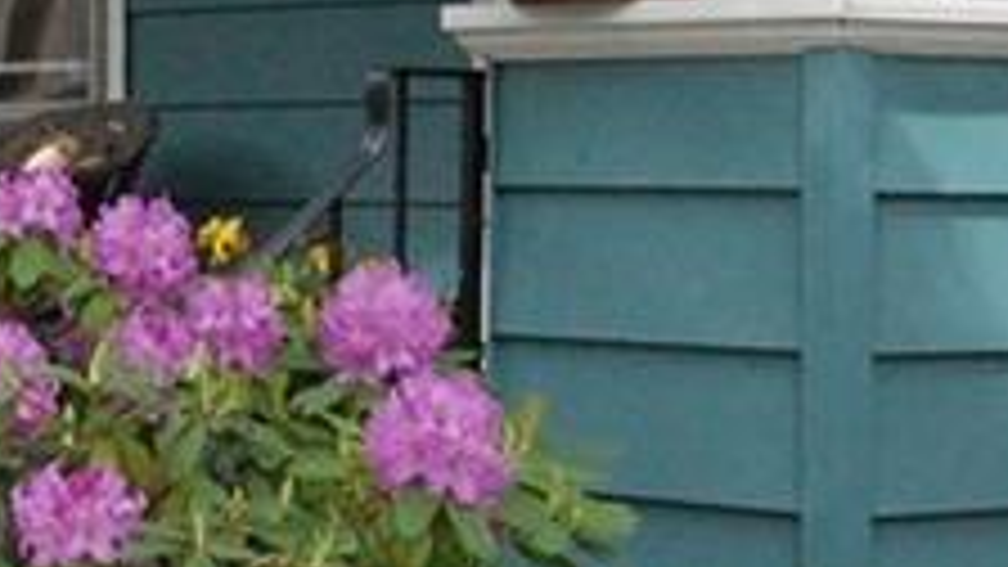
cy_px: 72
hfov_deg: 13.2
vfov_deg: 7.7
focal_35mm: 158
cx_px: -216
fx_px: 4223
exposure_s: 1/400
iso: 1600
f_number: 10
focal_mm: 22
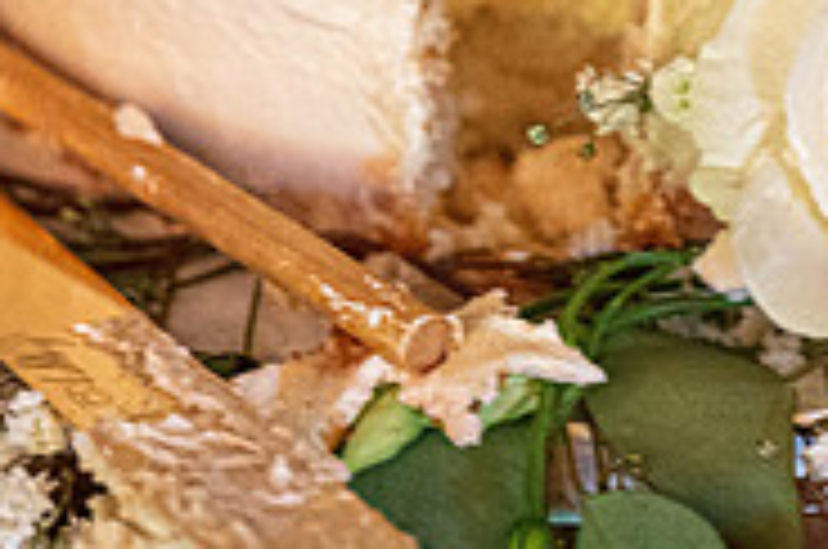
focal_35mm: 221
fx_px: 5074
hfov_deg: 9.3
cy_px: 99
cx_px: 616
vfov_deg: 6.2
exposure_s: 1/60
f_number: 2.8
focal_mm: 70
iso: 3600
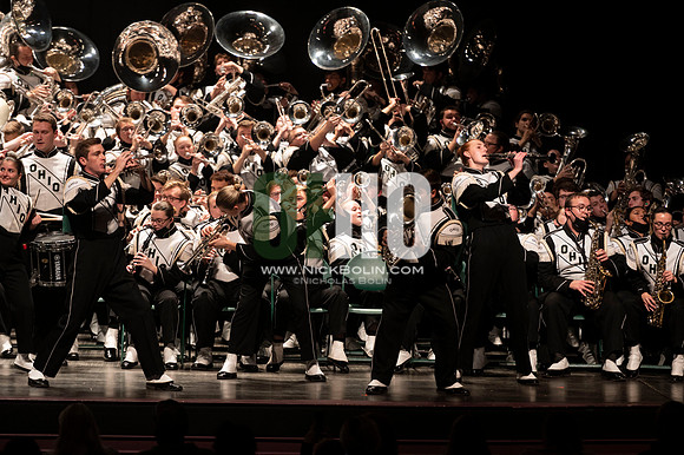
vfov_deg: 6.9
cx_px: 342
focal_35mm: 200
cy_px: 228
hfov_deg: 10.3
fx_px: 3798
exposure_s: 1/500
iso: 2500
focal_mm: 200
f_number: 2.8
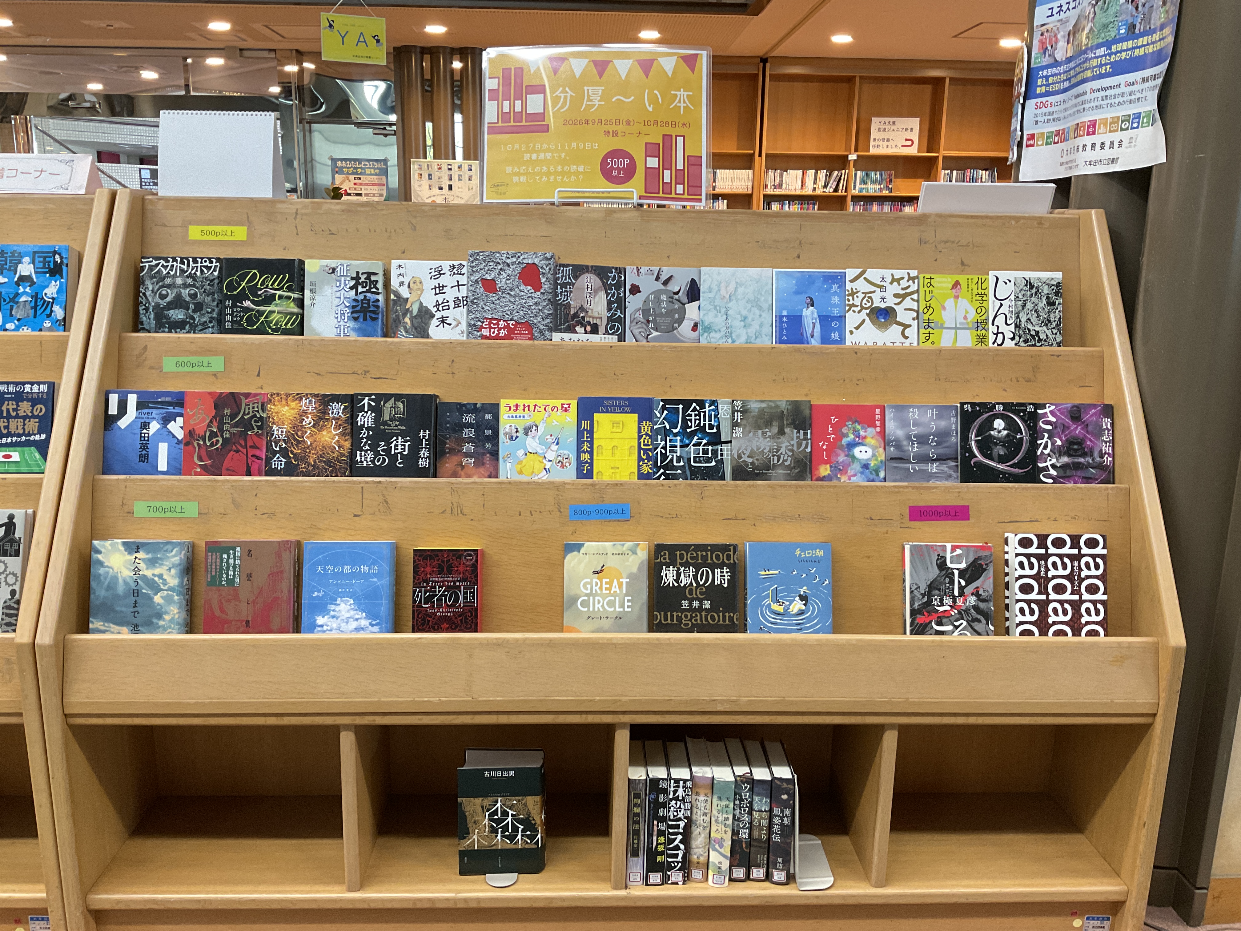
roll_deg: +0.1
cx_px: 620
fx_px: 1040
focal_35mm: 29
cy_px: 466
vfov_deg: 48.2
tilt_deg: -13.5
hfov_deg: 61.7
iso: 200
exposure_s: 1/50
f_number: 1.8
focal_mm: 3
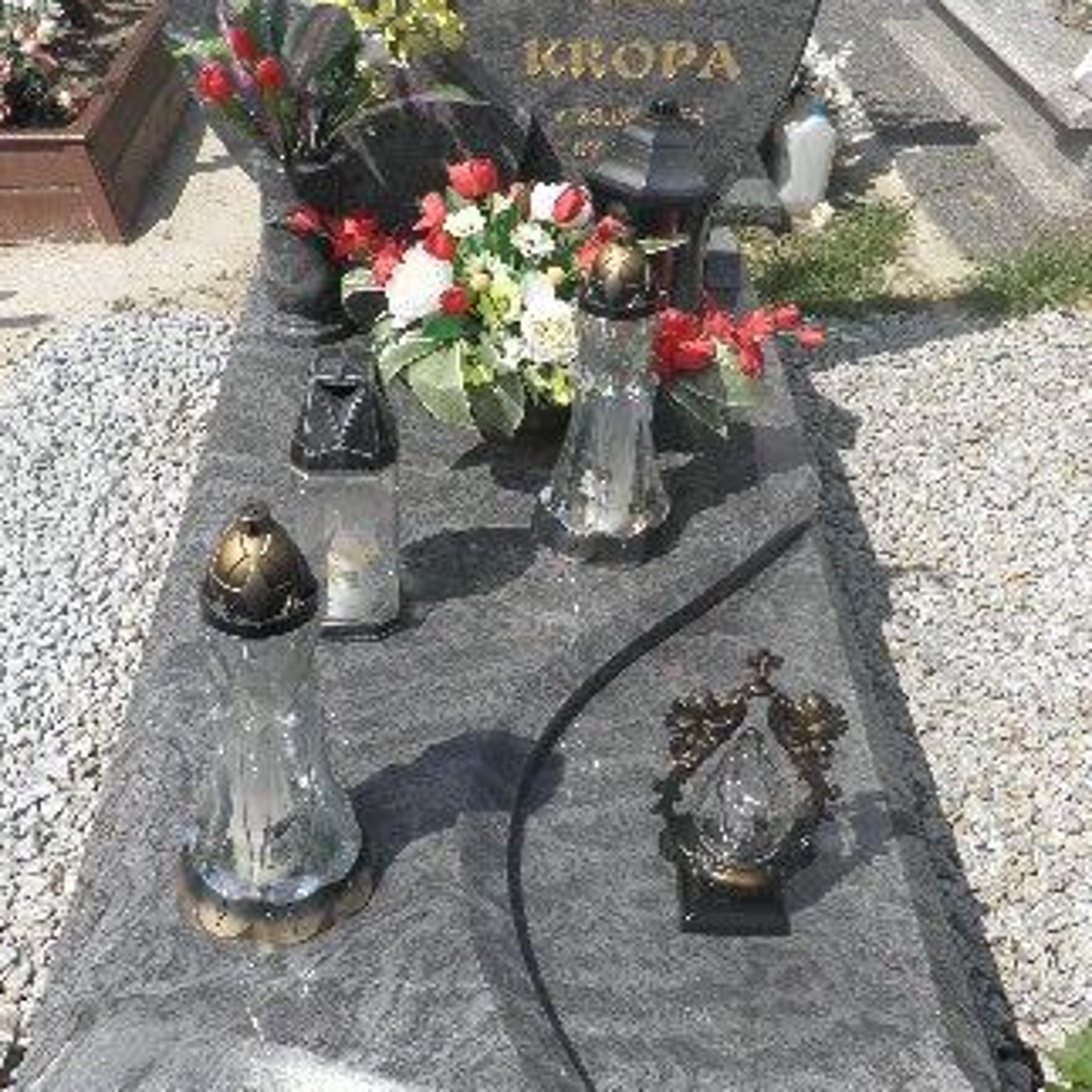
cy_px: 517
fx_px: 1499
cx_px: 500
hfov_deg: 40.0
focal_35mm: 42
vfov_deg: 40.0
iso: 64
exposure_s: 1/160
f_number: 8.3
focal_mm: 4.3
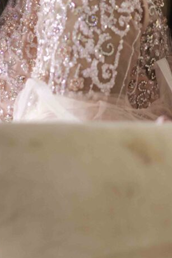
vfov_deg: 4.4
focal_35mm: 472
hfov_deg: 2.9
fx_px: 3385
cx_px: -93
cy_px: -68
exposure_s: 1/400
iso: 200
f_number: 1.4
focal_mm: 85
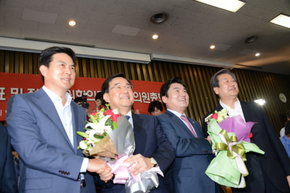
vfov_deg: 41.1
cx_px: 145
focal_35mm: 32
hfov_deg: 58.7
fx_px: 258
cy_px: 96
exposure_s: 1/60
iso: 640
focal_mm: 32
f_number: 6.3
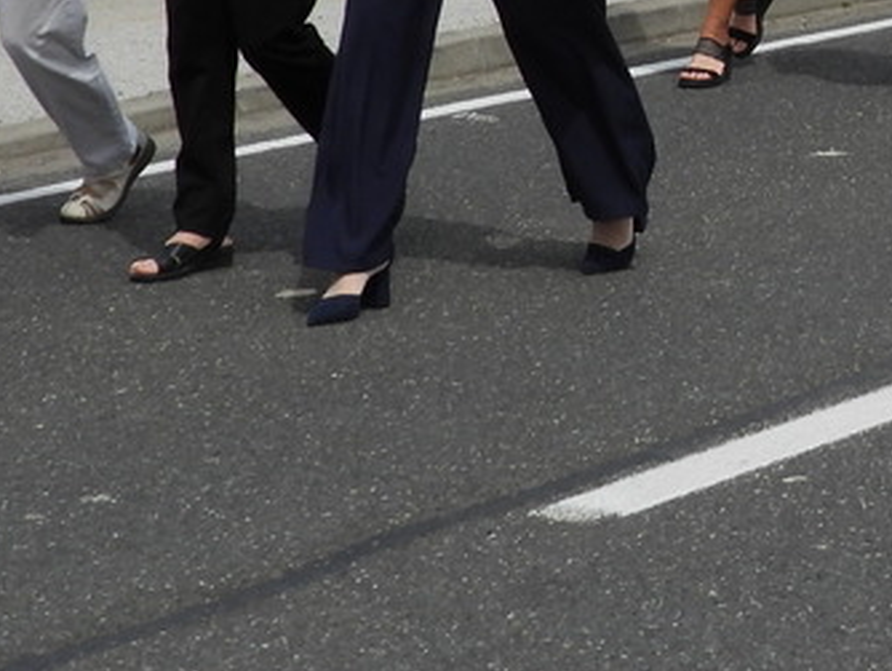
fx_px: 4074
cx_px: 1140
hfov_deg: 12.1
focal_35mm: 158
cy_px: -278
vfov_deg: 9.2
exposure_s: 1/2000
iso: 100
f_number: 3.2
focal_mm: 7.9
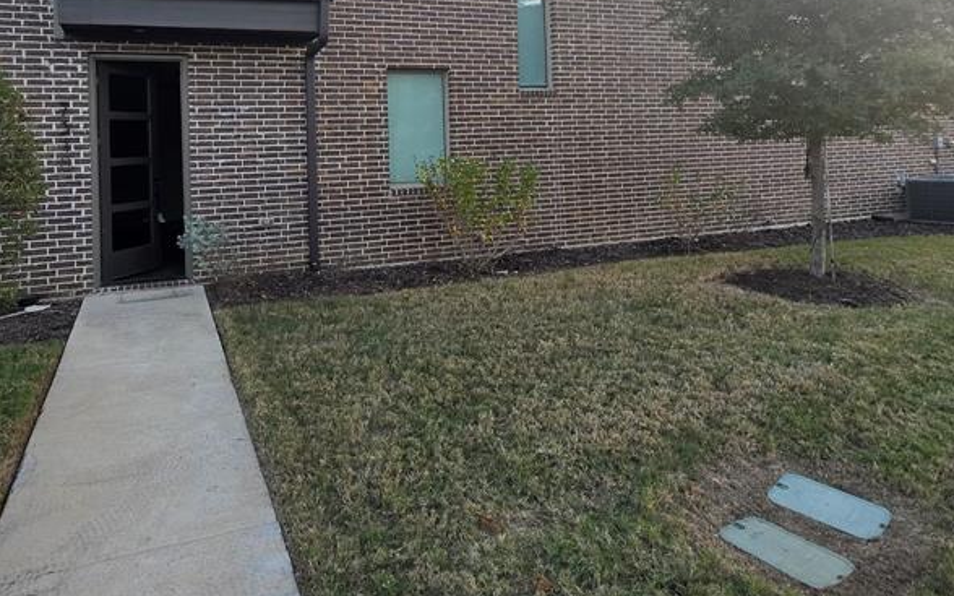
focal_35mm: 24
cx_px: 362
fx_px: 624
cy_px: 132
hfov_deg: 73.6
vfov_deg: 48.5
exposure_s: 1/359
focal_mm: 2.2
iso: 160
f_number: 1.9
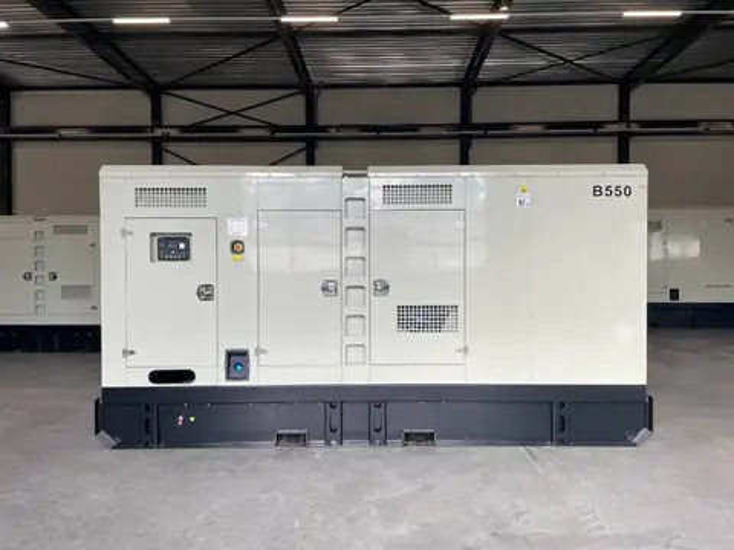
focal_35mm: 26
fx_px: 551
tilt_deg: -2.7
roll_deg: +0.3
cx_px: 367
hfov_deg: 67.3
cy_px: 275
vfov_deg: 53.1
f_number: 1.6
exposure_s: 1/100
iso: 32
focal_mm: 4.2
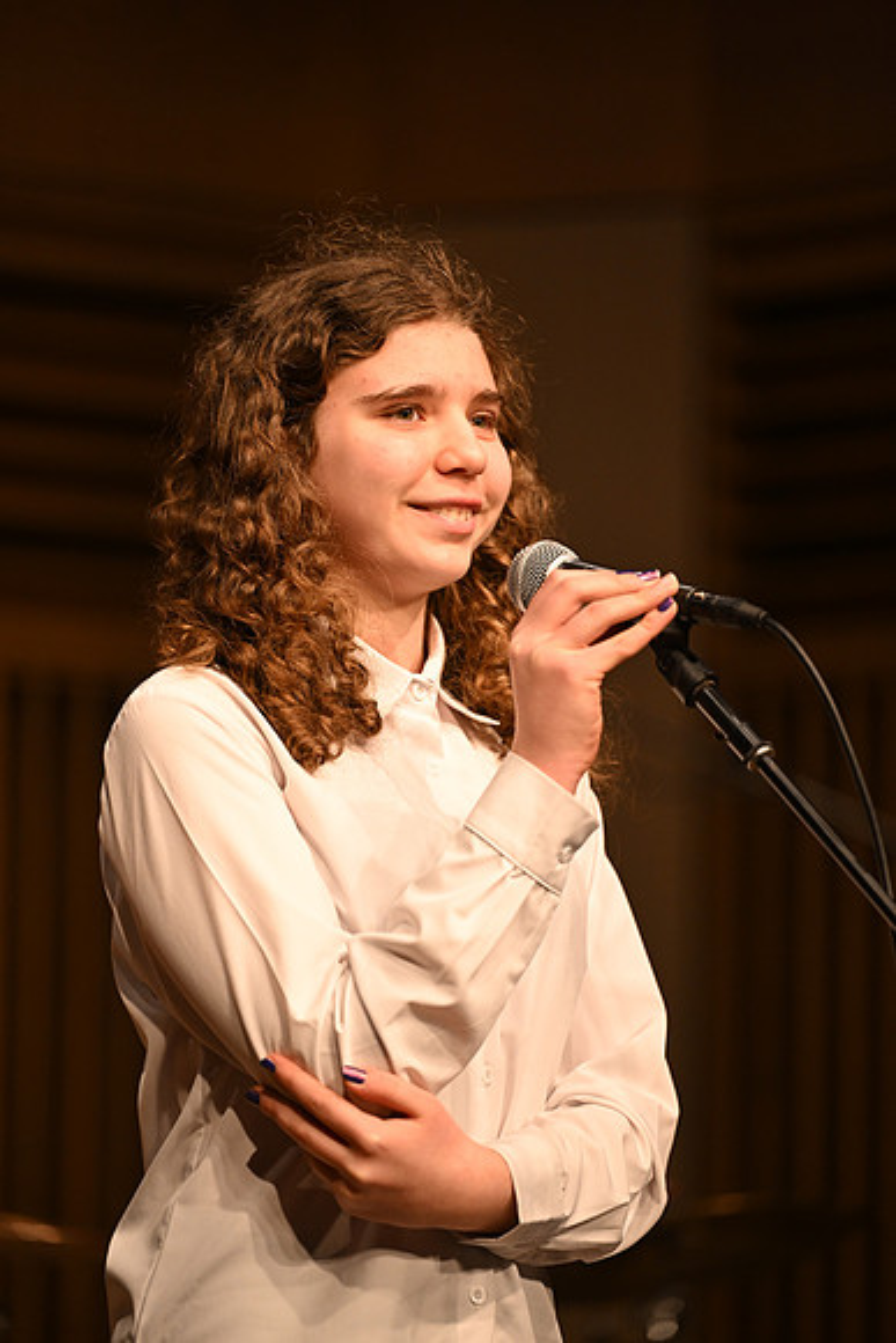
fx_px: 7462
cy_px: 672
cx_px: 448
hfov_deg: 6.9
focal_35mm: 200
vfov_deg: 10.3
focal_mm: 200
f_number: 2.8
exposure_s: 1/500
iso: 2000
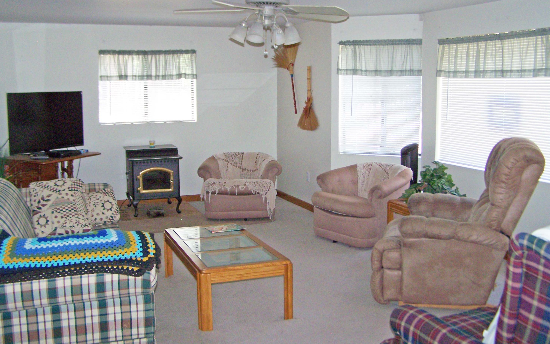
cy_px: 150
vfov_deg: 31.2
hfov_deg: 48.2
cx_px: 271
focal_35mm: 41
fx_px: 615
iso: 160
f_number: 2.8
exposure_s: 1/60
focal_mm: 6.3
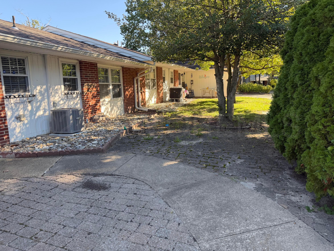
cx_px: 167
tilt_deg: -10.6
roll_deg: +1.1
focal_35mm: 24
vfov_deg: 56.8
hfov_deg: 71.6
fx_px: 232
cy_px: 126
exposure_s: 1/547
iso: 100
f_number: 1.78
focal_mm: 6.76
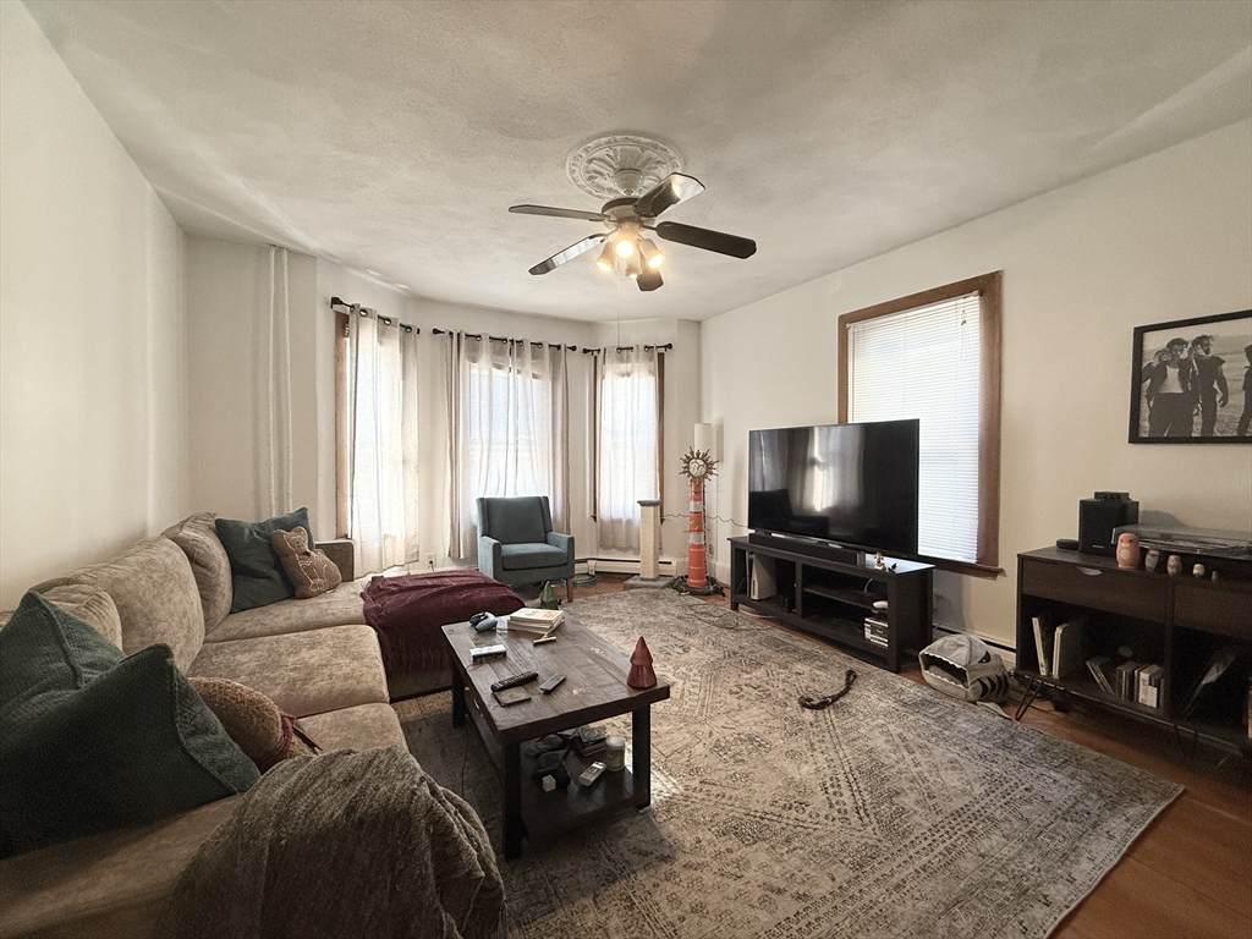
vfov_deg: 85.7
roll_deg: +0.5
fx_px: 506
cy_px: 470
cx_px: 626
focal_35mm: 14
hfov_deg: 102.1
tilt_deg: -0.7
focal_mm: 2.22
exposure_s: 1/120
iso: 250
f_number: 2.2
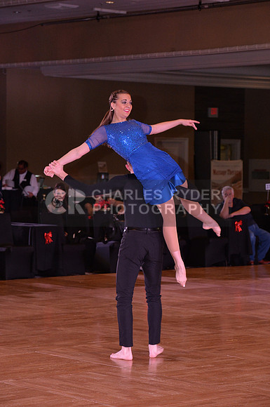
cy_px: 204
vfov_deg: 16.8
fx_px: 1377
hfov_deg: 11.2
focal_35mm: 122
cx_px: 135
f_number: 6.3
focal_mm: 122
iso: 2000
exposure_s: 1/250
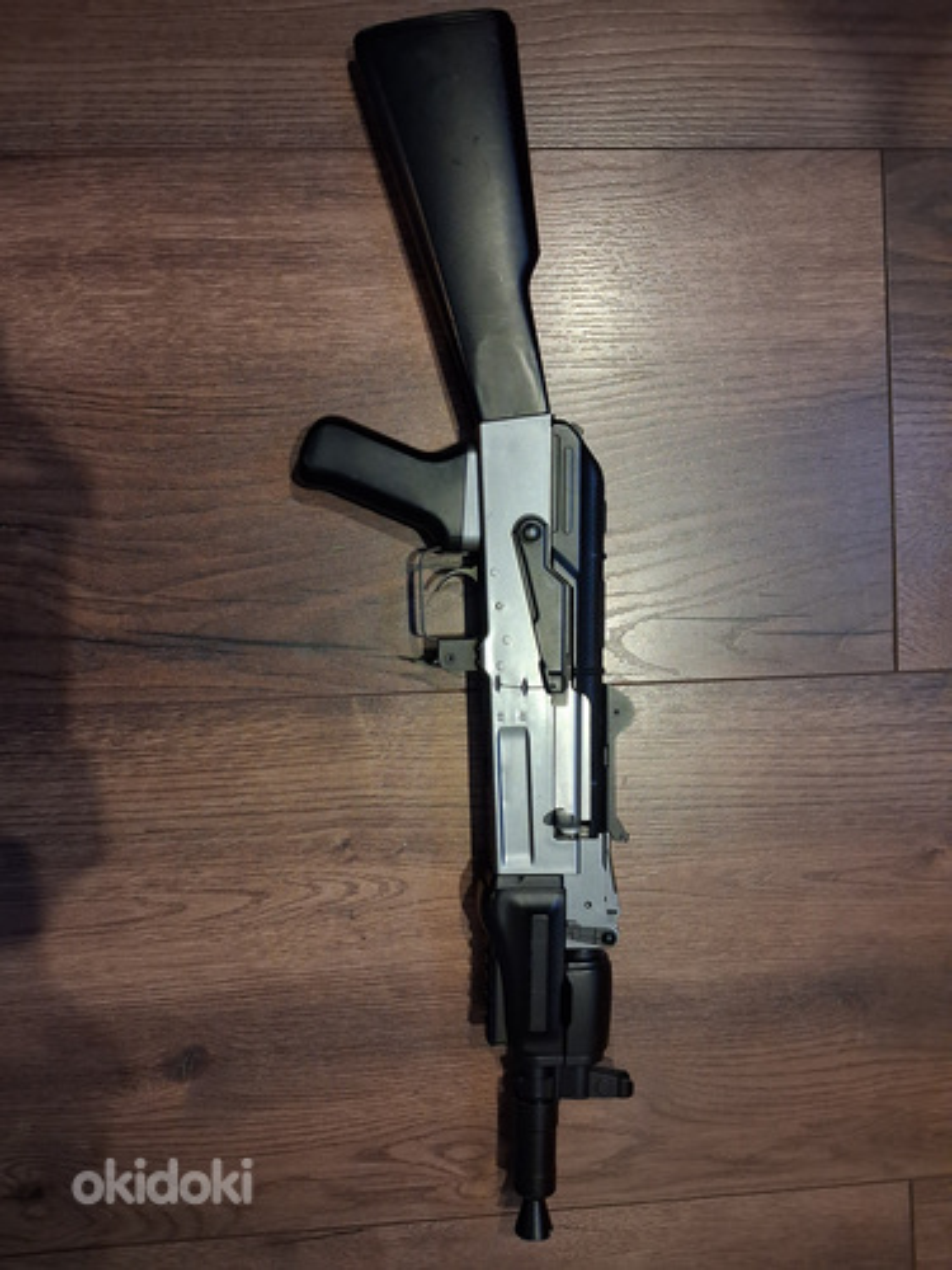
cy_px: 635
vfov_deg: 65.3
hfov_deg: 51.4
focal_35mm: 27
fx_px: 990
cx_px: 476
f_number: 1.8
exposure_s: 1/25
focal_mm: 4
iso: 1000
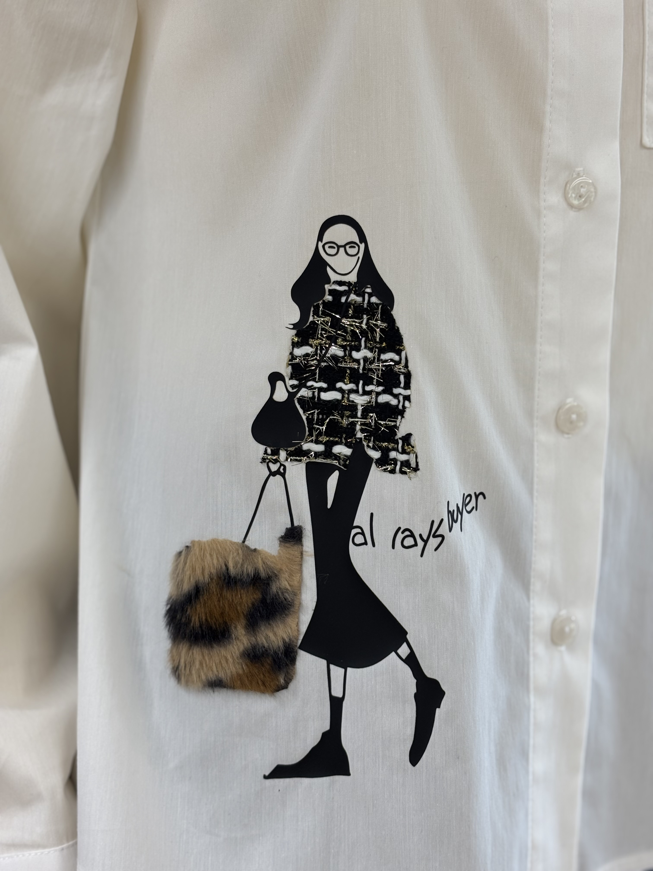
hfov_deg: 28.0
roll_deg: -1.6
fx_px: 1308
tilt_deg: -10.9
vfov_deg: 36.8
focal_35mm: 52
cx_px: 326
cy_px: 436
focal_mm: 5.96
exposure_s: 1/120
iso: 32
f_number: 1.6
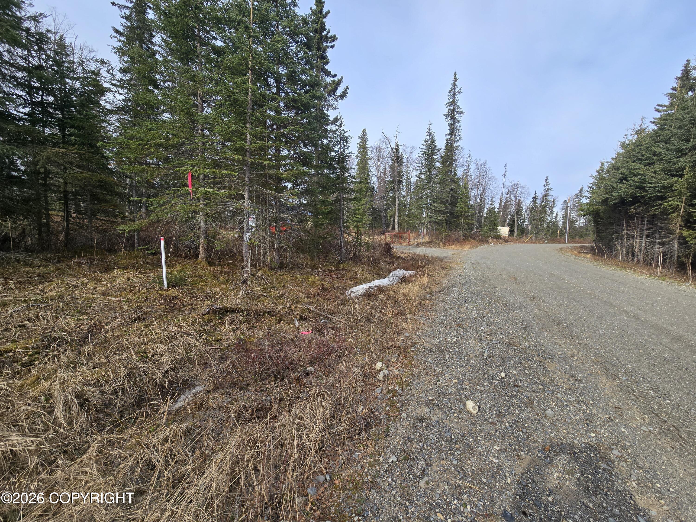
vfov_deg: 89.9
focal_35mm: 13
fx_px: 261
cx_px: 348
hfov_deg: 106.2
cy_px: 261
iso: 50
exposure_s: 1/1293
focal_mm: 2.2
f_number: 2.2
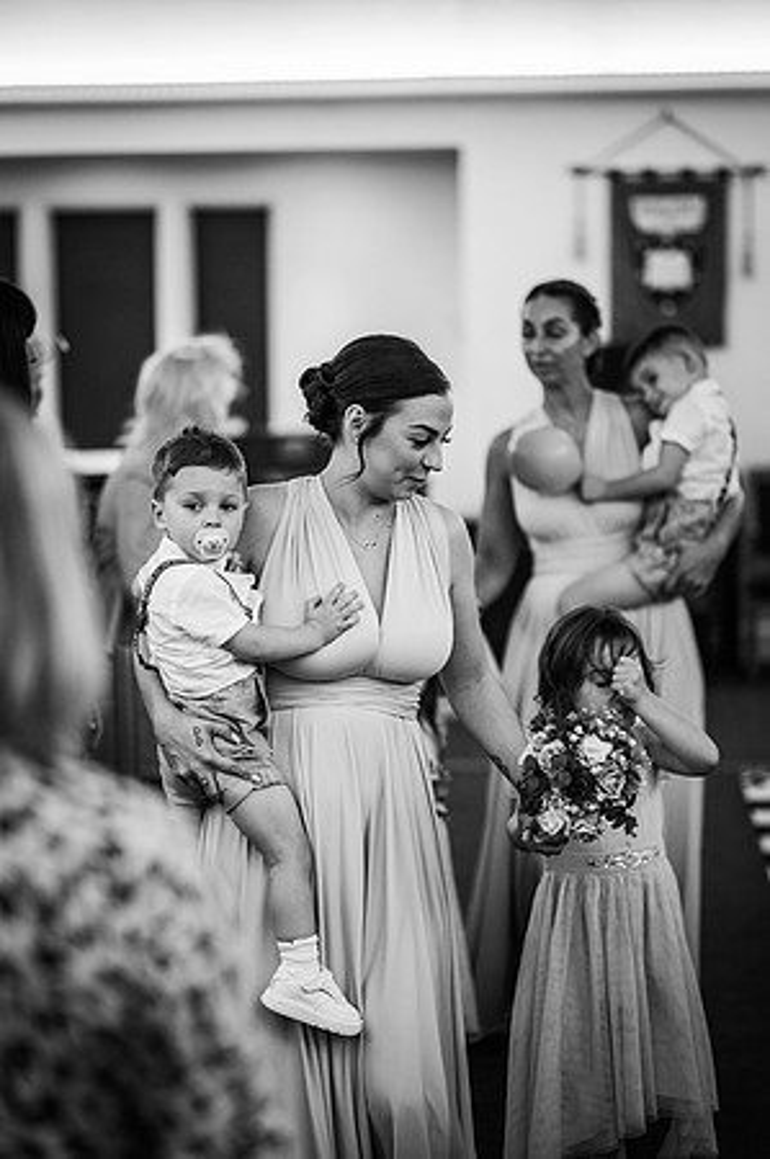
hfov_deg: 16.0
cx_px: 385
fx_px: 2733
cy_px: 580
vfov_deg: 23.9
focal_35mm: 85
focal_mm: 85
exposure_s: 1/200
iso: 720
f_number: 1.8
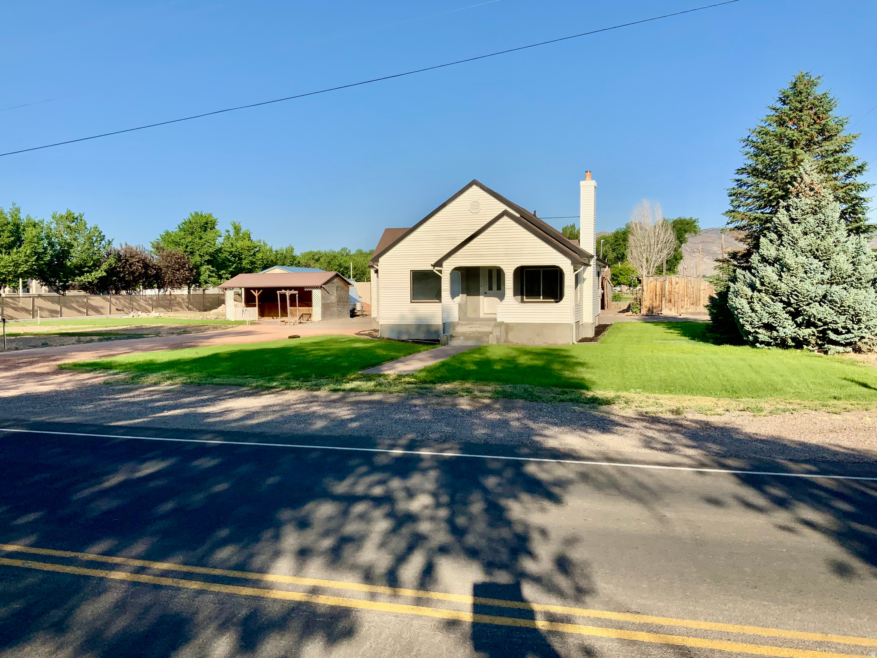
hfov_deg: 61.7
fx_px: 735
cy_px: 329
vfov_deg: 48.2
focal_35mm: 29
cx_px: 438
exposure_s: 1/1912
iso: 16
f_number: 1.8
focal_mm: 3
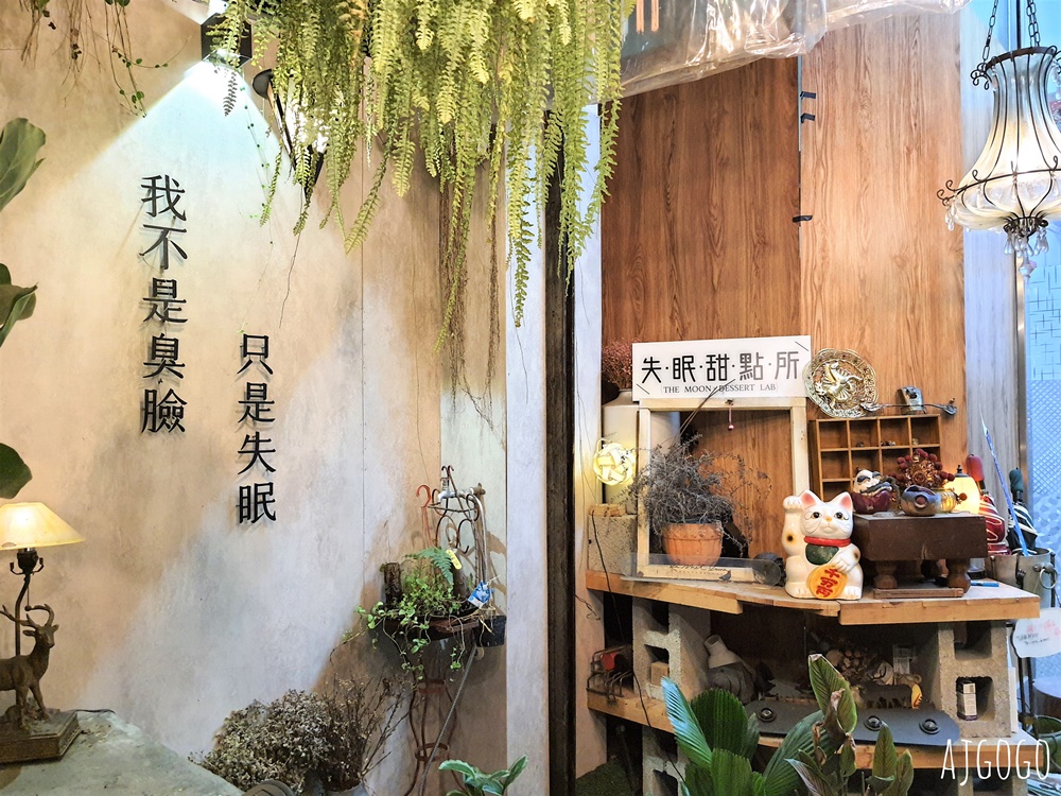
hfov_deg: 67.3
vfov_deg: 53.1
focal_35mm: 26
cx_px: 530
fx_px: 797
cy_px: 398
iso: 500
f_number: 1.7
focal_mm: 4.32
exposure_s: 1/40
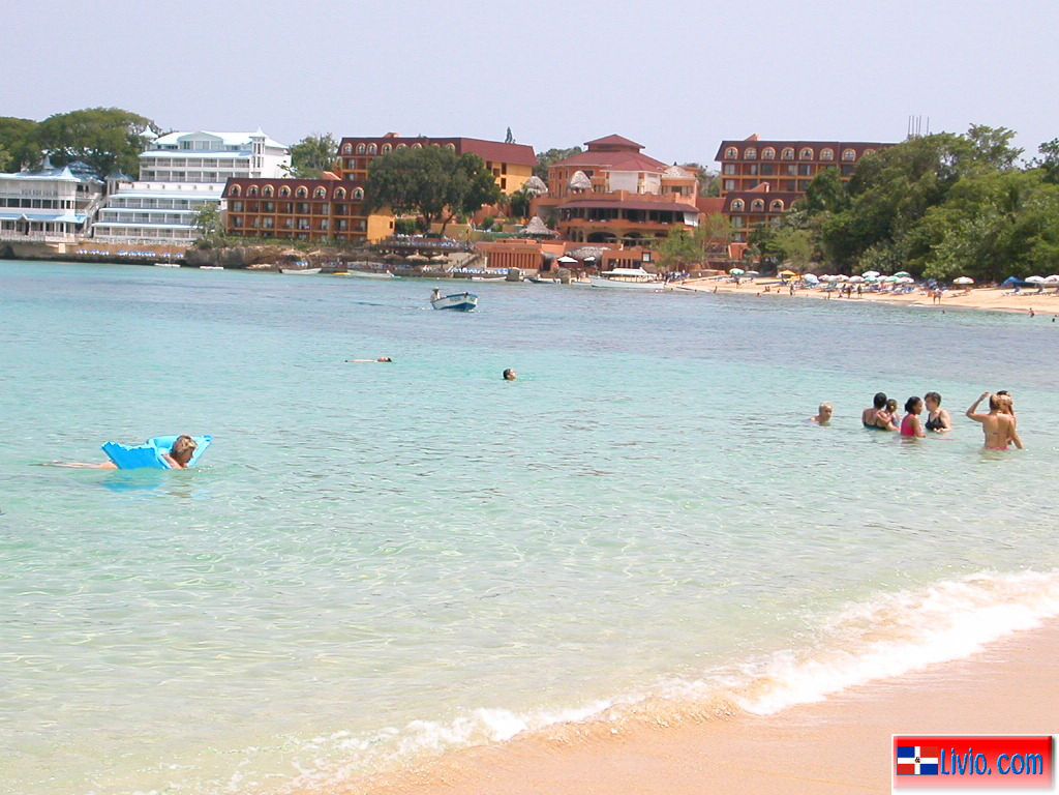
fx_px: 2233
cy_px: 398
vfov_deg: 20.2
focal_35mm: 73
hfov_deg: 26.7
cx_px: 530
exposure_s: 1/906
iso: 100
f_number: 3.8
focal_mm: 11.1
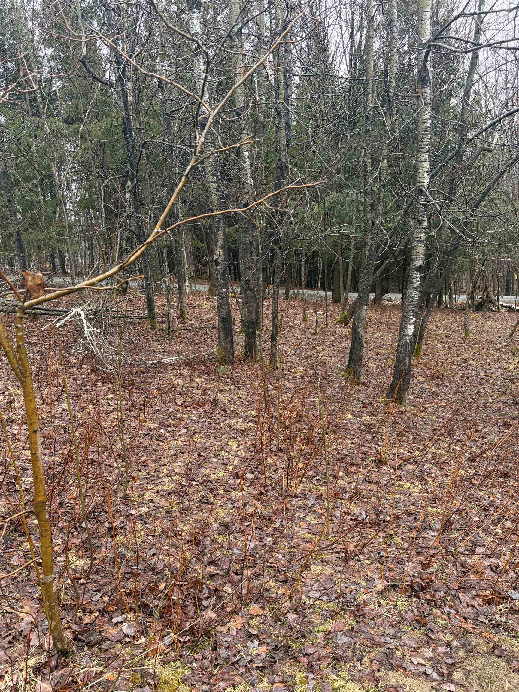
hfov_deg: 53.1
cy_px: 346
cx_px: 260
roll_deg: +3.9
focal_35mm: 26
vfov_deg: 67.3
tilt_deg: -13.0
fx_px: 520
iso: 100
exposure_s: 1/217
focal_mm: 5.96
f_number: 1.6
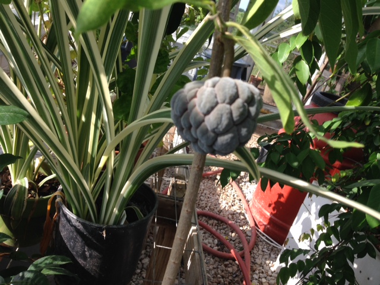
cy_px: 142
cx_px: 190
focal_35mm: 33
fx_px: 362
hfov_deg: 55.4
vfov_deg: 42.9
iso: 50
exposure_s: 1/441
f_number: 2.4
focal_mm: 4.12
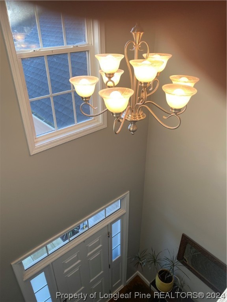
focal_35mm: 26
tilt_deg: -30.3
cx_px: 114
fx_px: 227
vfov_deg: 67.3
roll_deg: +1.7
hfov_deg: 53.1
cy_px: 151
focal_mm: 4.25
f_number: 1.8
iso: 64
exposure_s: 1/120
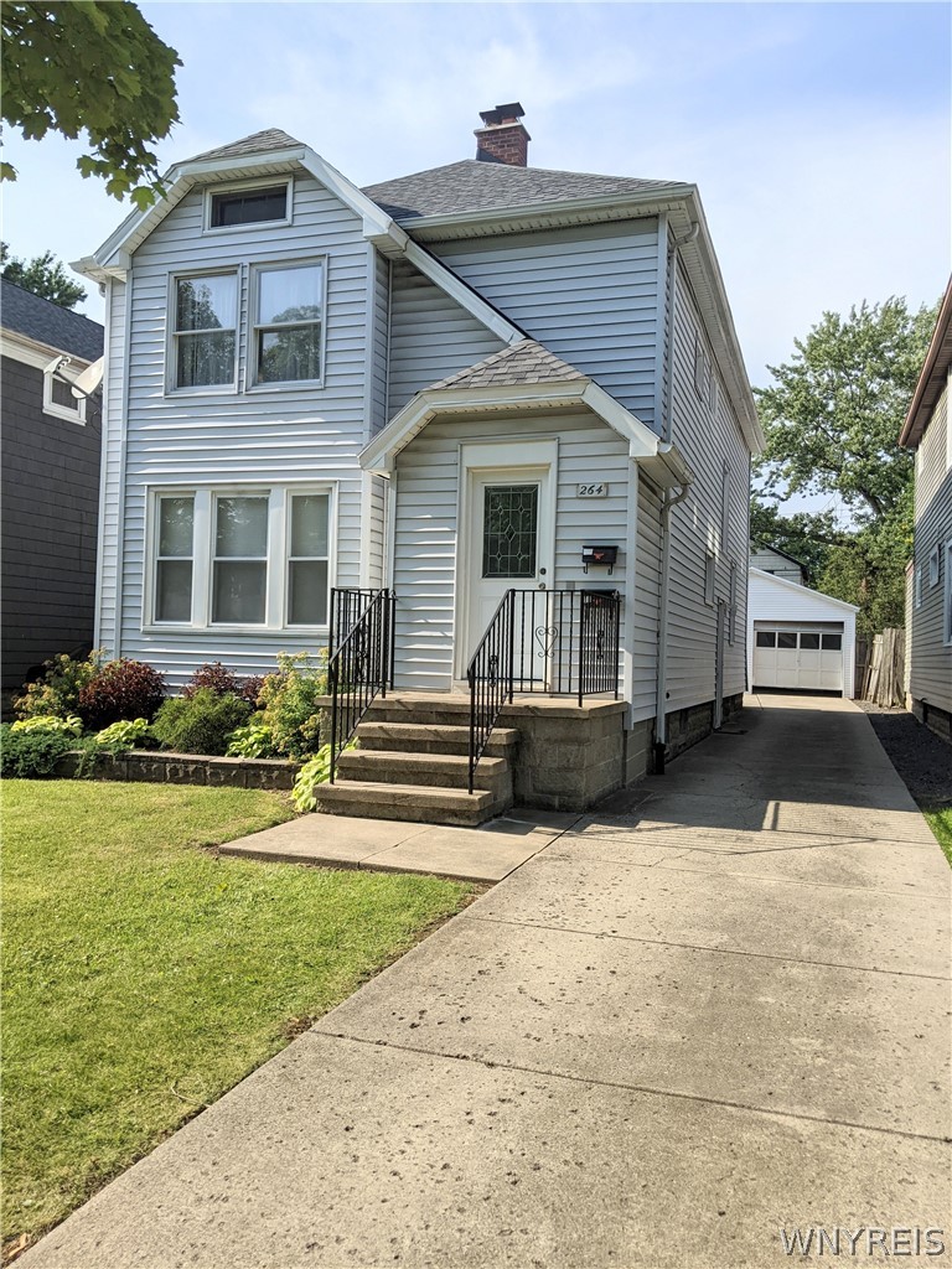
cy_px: 634
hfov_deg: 51.4
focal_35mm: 27
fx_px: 990
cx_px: 476
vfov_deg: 65.3
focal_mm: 4.44
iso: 60
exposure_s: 1/3356
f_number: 1.8
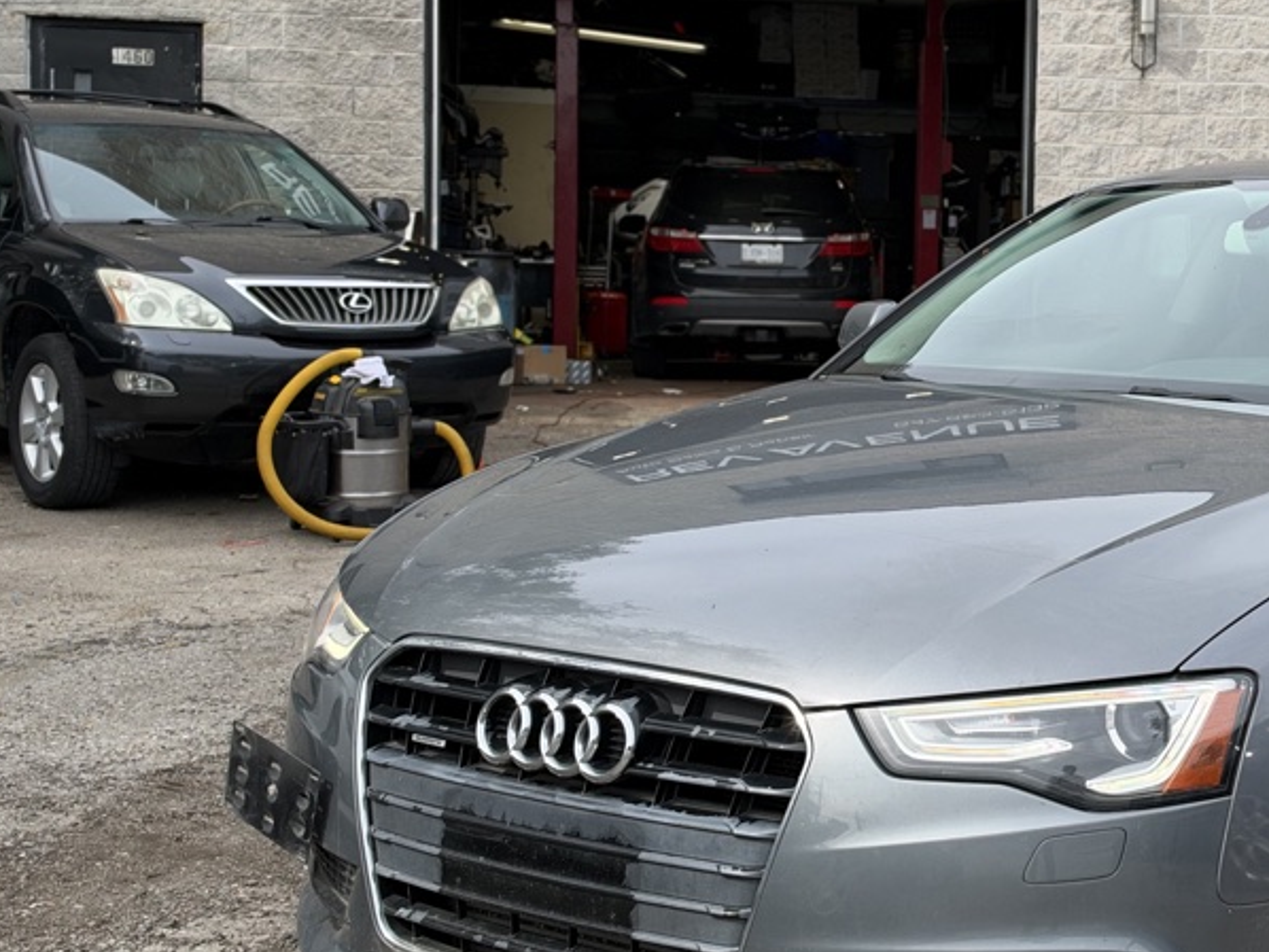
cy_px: 386
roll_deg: -1.5
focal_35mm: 64
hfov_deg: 29.5
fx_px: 2347
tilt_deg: -1.9
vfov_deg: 22.9
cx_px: 1031
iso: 64
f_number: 1.8
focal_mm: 6.93
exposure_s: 1/1543
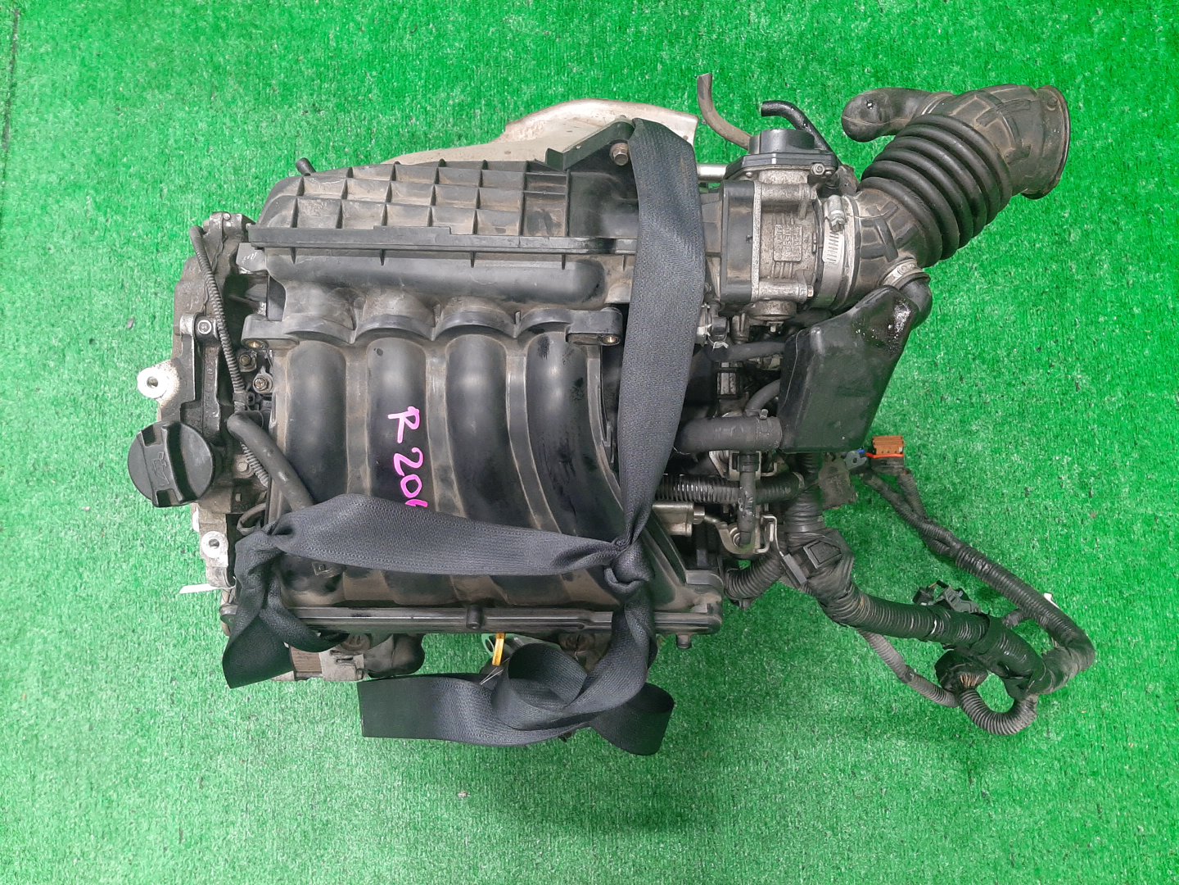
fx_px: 886
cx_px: 590
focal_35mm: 26
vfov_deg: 53.1
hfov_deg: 67.3
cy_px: 442
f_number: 1.7
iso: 227
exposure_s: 1/50
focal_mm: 3.93
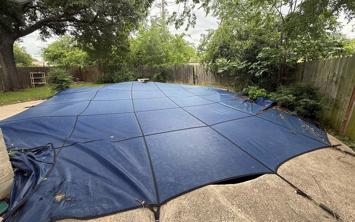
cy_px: 89
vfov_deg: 74.0
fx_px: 145
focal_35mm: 15
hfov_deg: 101.5
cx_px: 178
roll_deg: +1.7
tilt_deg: -8.4
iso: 64
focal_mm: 2.22
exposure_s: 1/388
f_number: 2.2
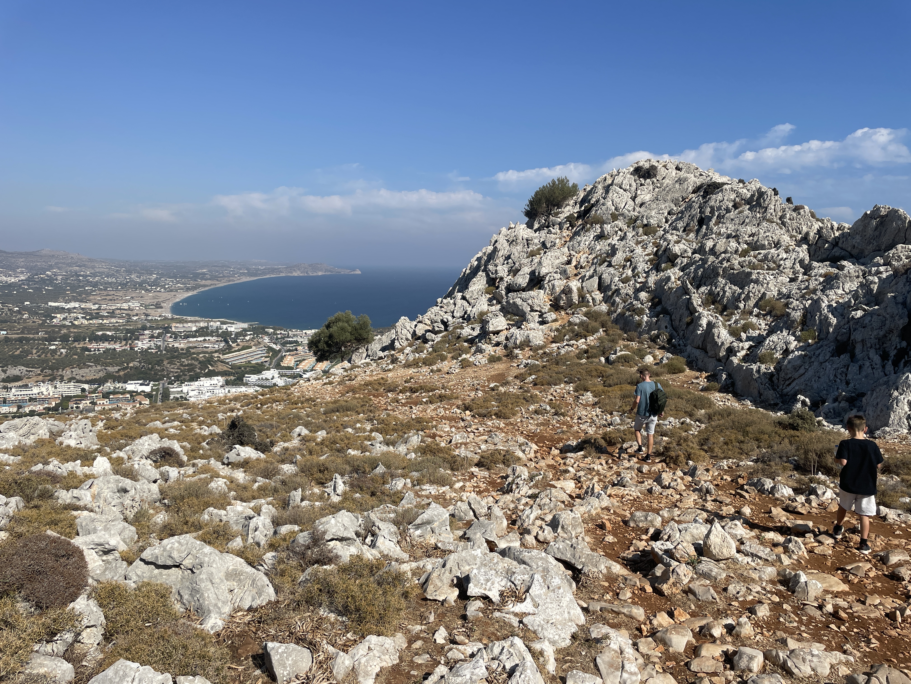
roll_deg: -0.9
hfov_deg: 67.3
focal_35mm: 26
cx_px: 456
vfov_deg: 53.1
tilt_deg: -6.3
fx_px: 684
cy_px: 342
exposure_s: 1/5814
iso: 32
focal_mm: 4.2
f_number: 1.6
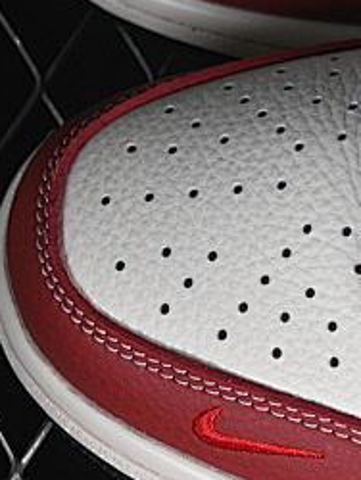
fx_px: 4317
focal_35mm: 311
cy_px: 40
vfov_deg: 6.4
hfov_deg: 4.7
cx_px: 814
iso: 160
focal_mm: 50
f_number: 7.1
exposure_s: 1/80
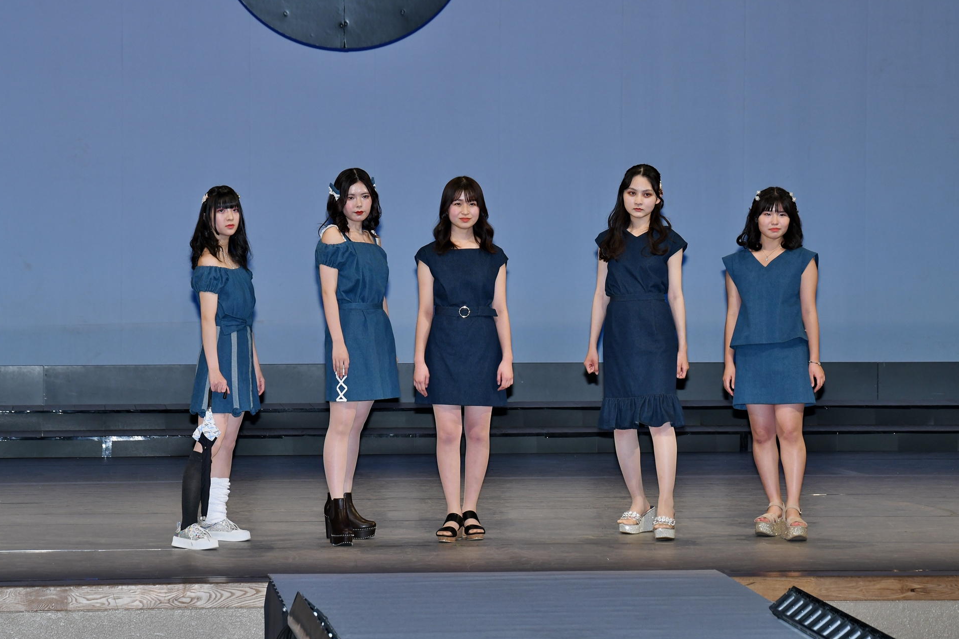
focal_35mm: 139
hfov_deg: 14.8
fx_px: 3703
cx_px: 478
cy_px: 319
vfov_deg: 9.9
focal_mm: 92
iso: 800
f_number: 5.6
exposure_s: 1/250
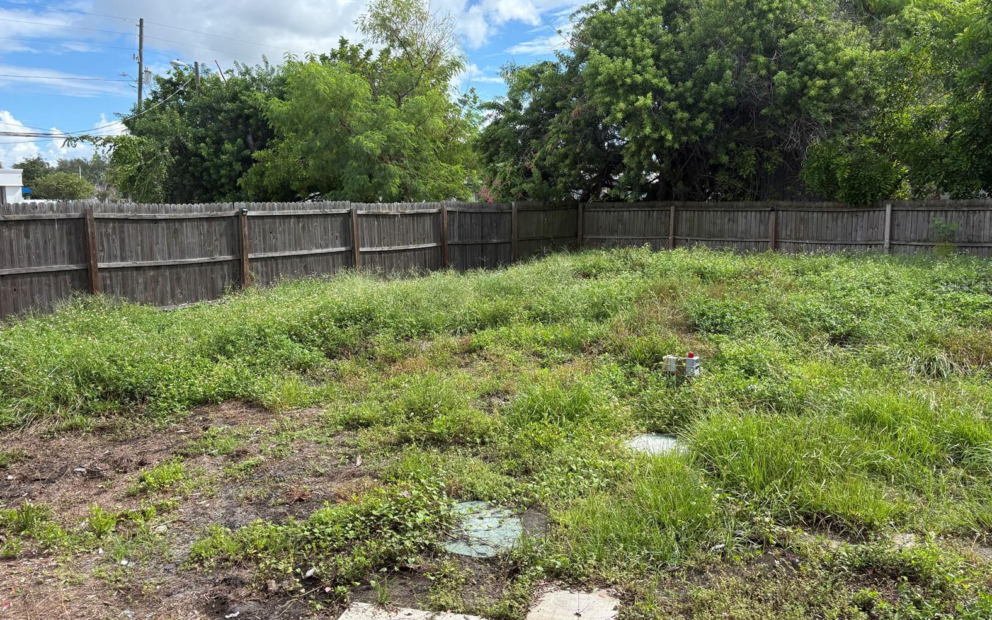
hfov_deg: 66.5
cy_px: 285
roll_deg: +2.0
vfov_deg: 44.5
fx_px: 757
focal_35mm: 28
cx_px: 493
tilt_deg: -7.2
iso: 64
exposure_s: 1/1953
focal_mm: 5.96
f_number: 1.6
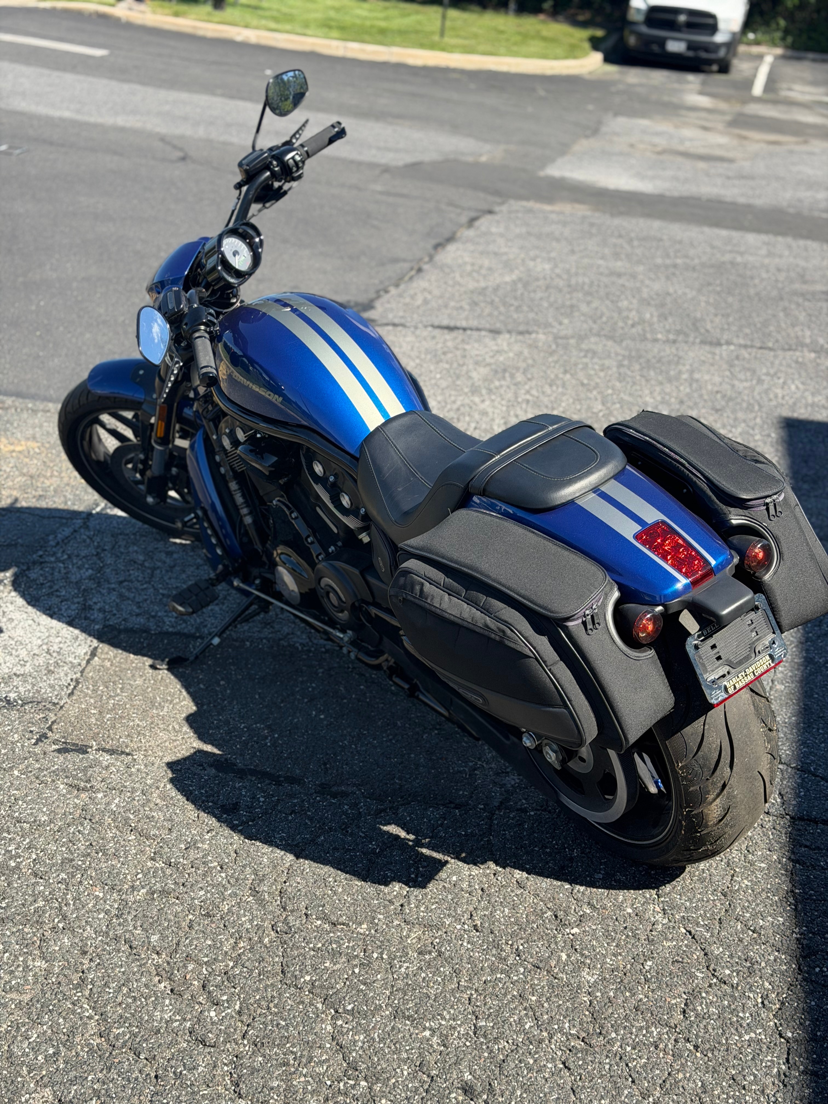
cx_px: 414
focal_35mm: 48
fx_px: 1531
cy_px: 552
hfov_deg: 30.3
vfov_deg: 39.7
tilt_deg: -22.5
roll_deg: -6.8
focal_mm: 6.76
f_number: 1.78
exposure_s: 1/2208
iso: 100
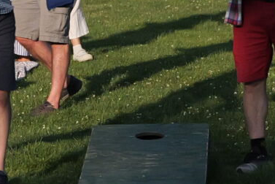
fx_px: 2263
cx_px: 27
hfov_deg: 6.9
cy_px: -12
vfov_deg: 4.6
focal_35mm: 296
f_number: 2.8
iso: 5000
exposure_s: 1/1300
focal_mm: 50
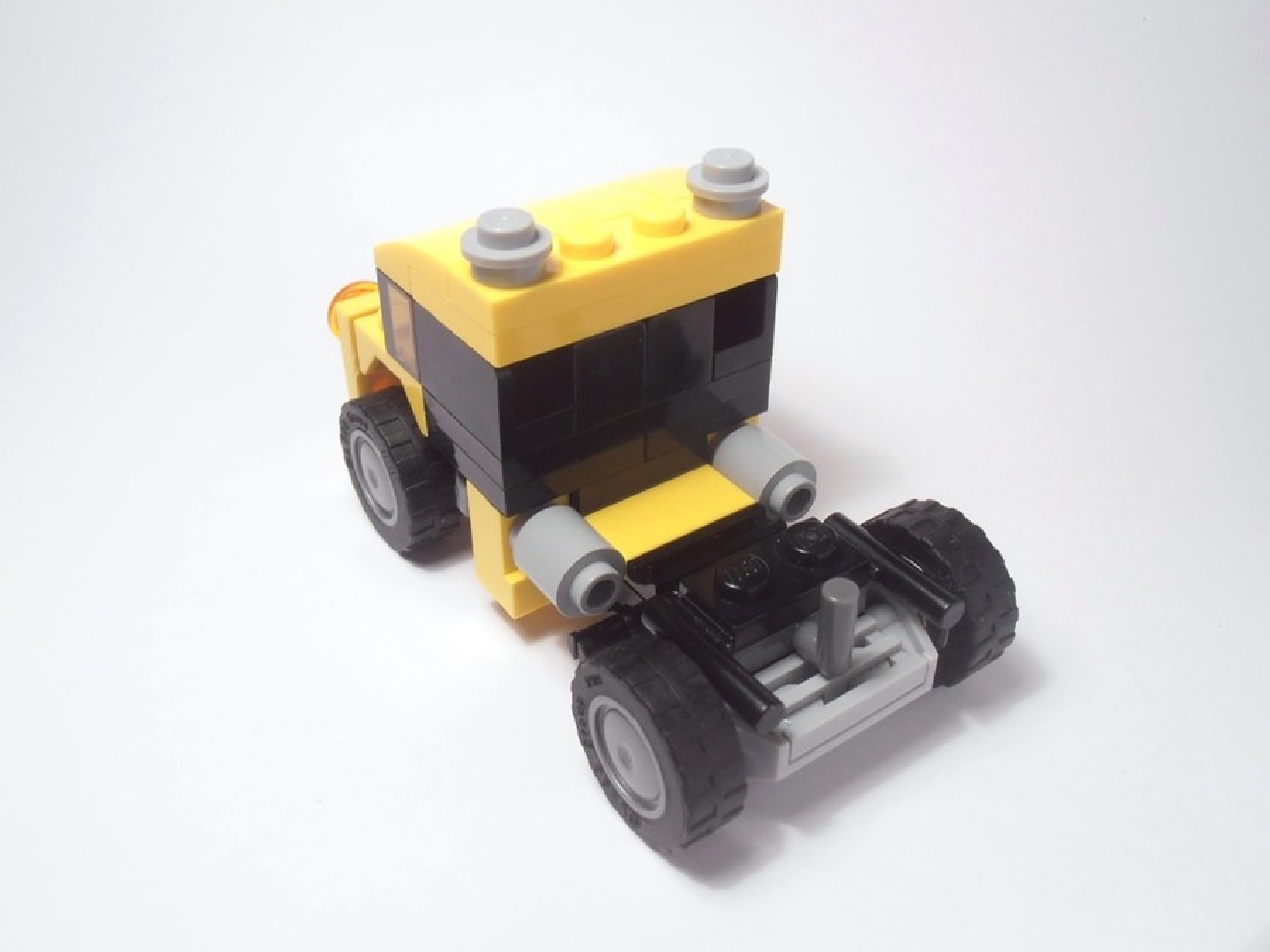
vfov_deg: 38.7
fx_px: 1357
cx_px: 635
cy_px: 476
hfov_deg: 50.1
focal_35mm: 37
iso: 80
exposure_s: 1/40
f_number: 3.9
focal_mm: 6.61
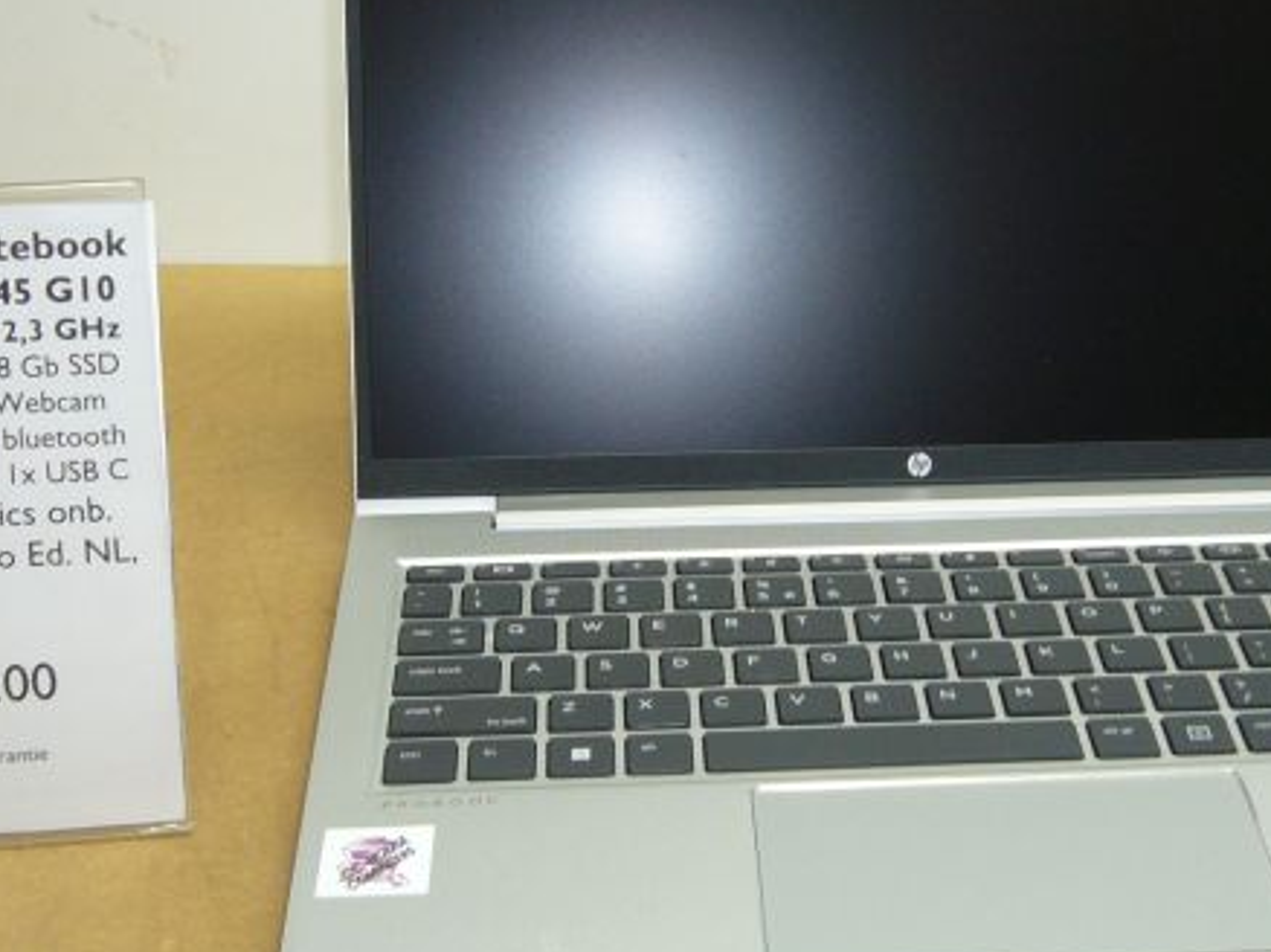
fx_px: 2349
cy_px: 374
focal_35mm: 64
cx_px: 754
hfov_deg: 30.2
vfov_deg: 22.9
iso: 100
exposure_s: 1/30
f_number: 2.8
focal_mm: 5.8
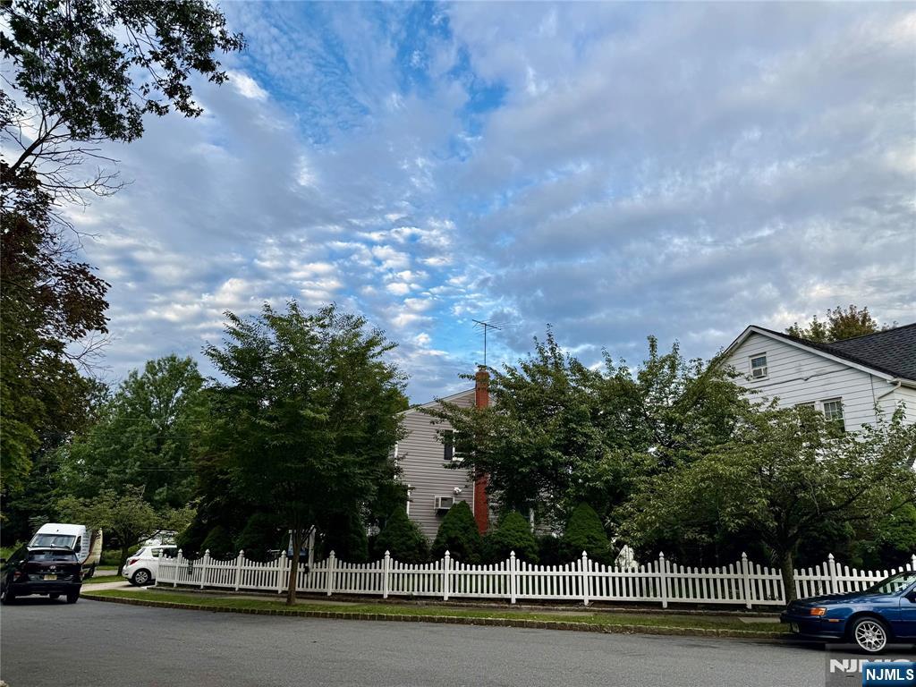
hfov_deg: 71.6
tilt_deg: +15.8
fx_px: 635
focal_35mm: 24
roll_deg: -2.0
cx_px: 458
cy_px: 344
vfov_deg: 56.8
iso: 80
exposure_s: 1/708
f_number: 1.78
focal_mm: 6.76
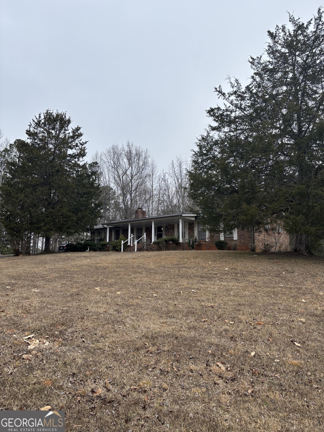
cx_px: 162
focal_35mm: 26
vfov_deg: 67.3
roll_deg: -0.5
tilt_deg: +7.3
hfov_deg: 53.1
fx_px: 324
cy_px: 216
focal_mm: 5.96
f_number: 1.6
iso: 50
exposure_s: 1/2024
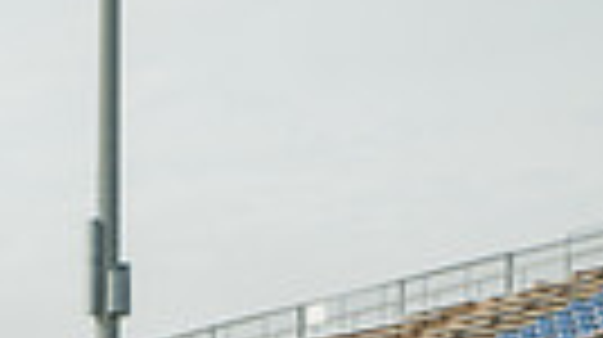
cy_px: 888
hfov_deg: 12.1
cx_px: -54
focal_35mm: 176
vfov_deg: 6.5
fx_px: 2811
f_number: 7.1
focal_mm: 50
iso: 125
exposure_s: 1/320
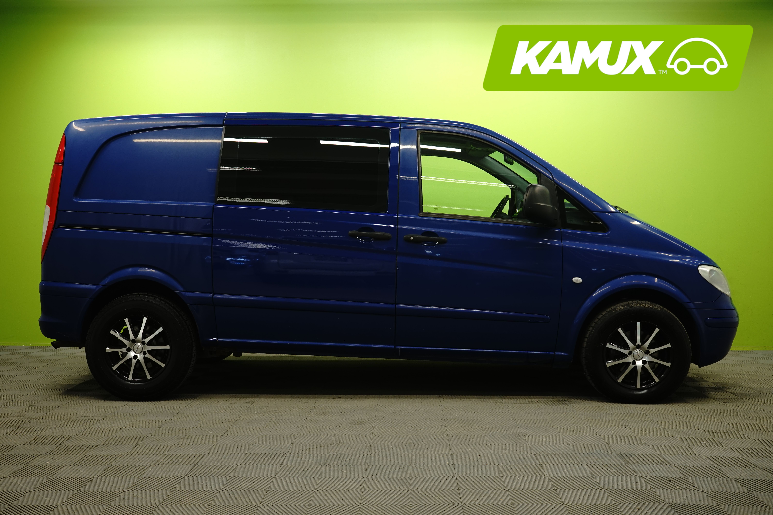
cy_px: 258
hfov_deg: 49.6
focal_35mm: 39
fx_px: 837
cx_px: 386
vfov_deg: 34.2
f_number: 8
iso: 500
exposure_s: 1/6
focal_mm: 39
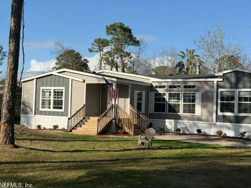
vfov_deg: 27.5
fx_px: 384
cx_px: 117
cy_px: 91
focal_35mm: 53
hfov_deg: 36.2
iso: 64
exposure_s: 1/4878
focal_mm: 6.76
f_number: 1.78
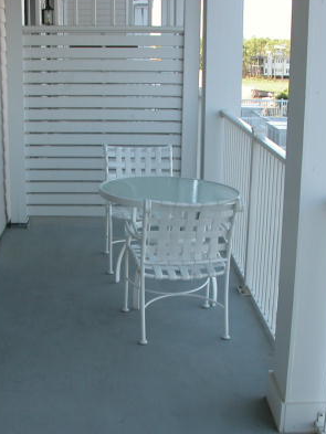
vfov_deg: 33.7
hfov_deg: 25.6
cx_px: 127
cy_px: 240
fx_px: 715
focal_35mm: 57
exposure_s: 1/126
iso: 100
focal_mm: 8.9
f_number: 4.5
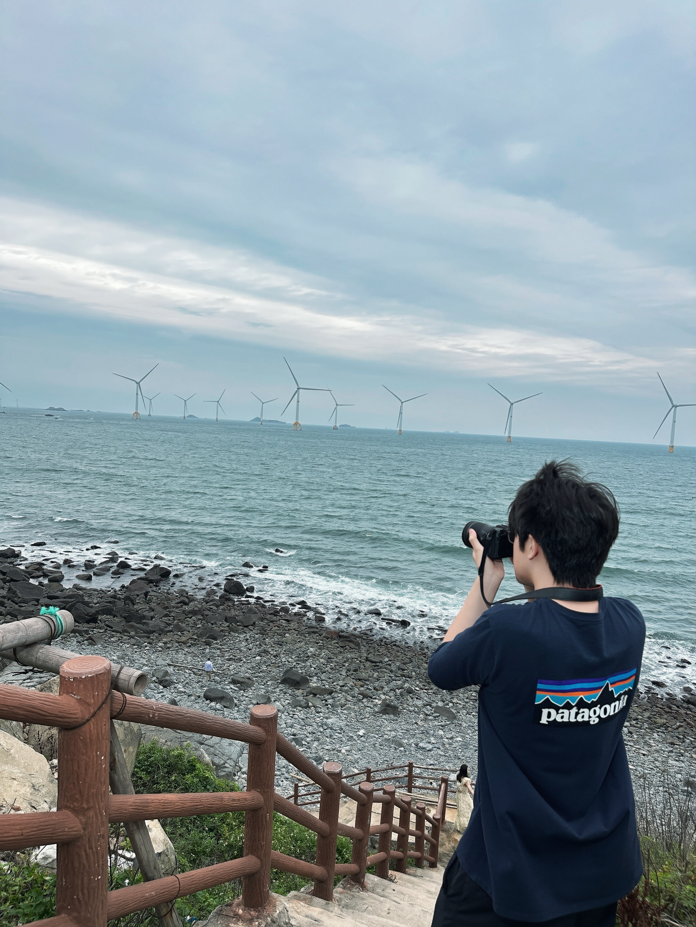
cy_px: 464
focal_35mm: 24
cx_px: 348
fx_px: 643
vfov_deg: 71.6
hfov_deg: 56.8
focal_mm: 6.86
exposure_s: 1/1009
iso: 80
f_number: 1.78
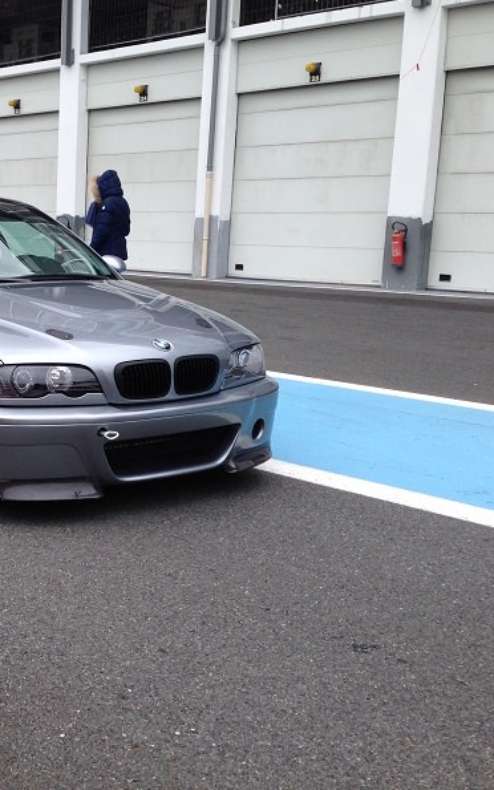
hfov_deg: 26.1
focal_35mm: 47
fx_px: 1012
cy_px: 393
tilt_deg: -9.6
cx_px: 5
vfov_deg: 42.6
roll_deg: -0.8
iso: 50
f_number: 2.4
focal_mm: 4.12
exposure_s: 1/616
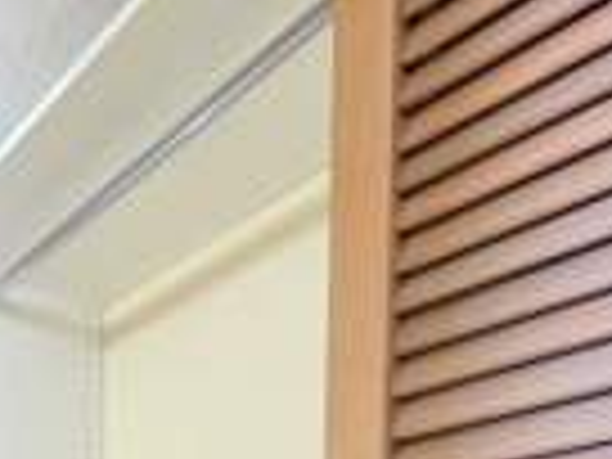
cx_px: 140
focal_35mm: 46
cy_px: 734
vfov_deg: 23.4
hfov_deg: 39.9
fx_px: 813
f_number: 1.9
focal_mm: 2.2
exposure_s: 1/60
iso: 250
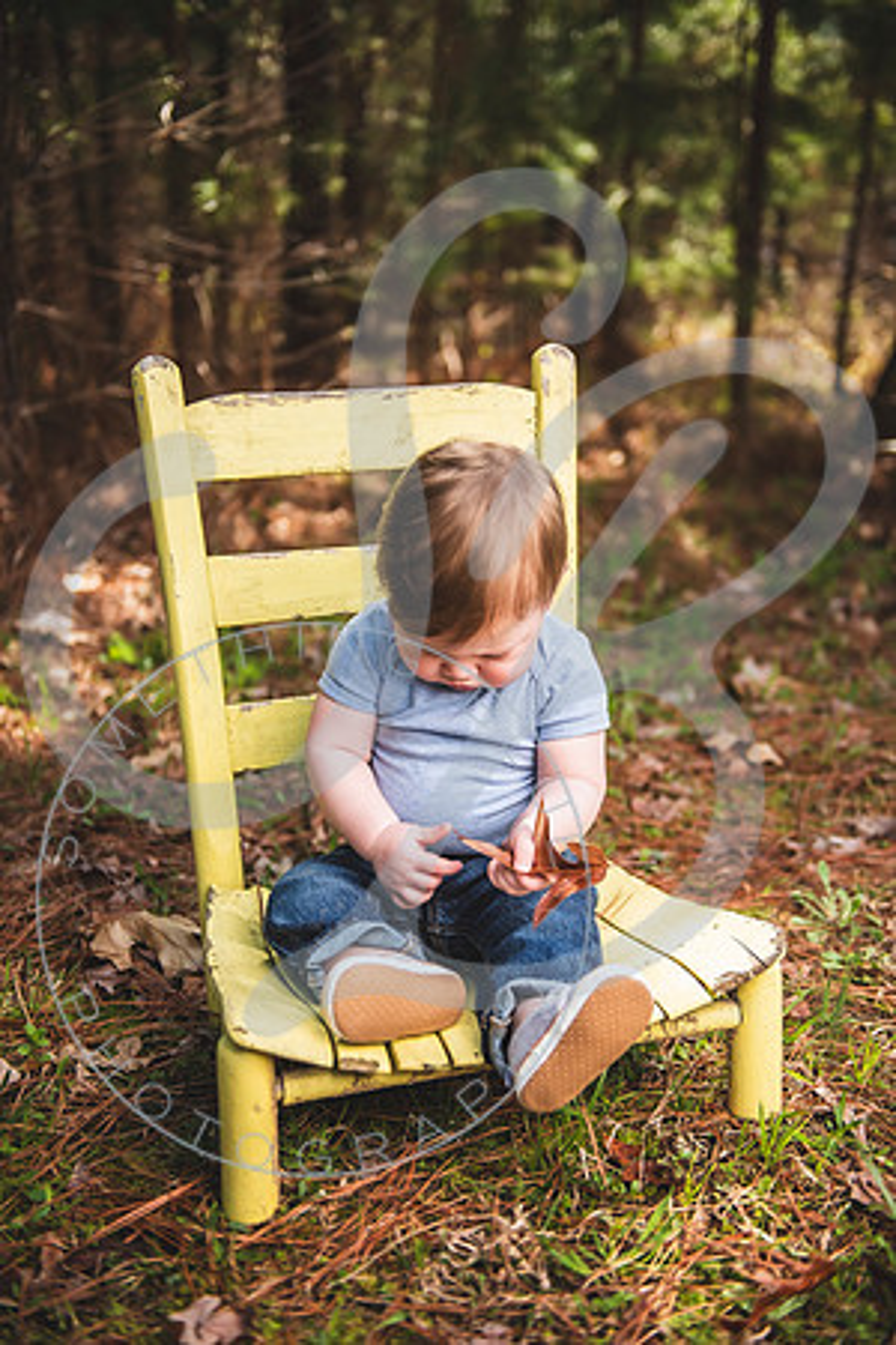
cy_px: 672
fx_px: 1493
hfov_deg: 33.4
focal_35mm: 40
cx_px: 448
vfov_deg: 48.5
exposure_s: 1/640
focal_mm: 40
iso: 100
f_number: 2.8
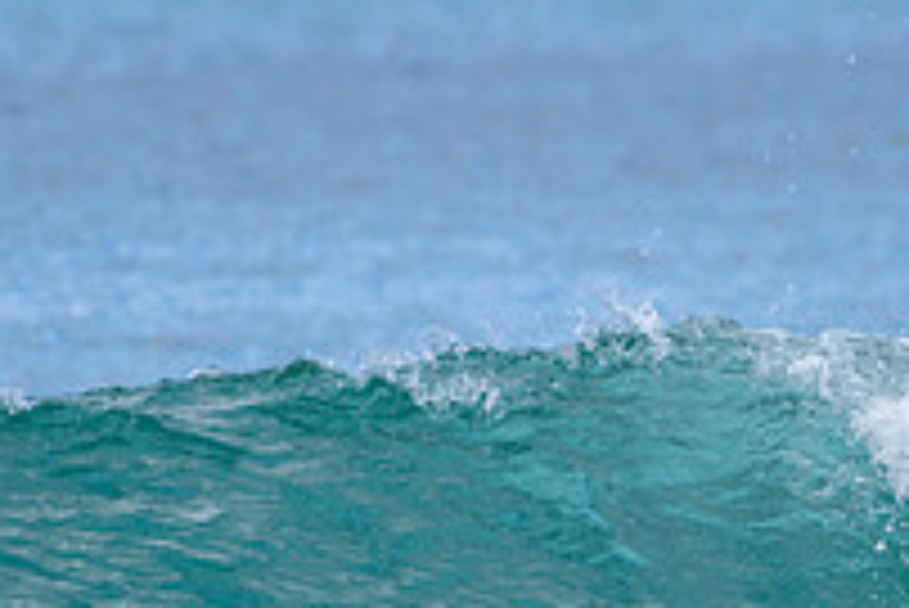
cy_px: 551
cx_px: 1259
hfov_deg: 1.2
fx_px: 44571
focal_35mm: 1764
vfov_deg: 0.8
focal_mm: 500
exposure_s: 1/2000
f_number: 5.6
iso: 900
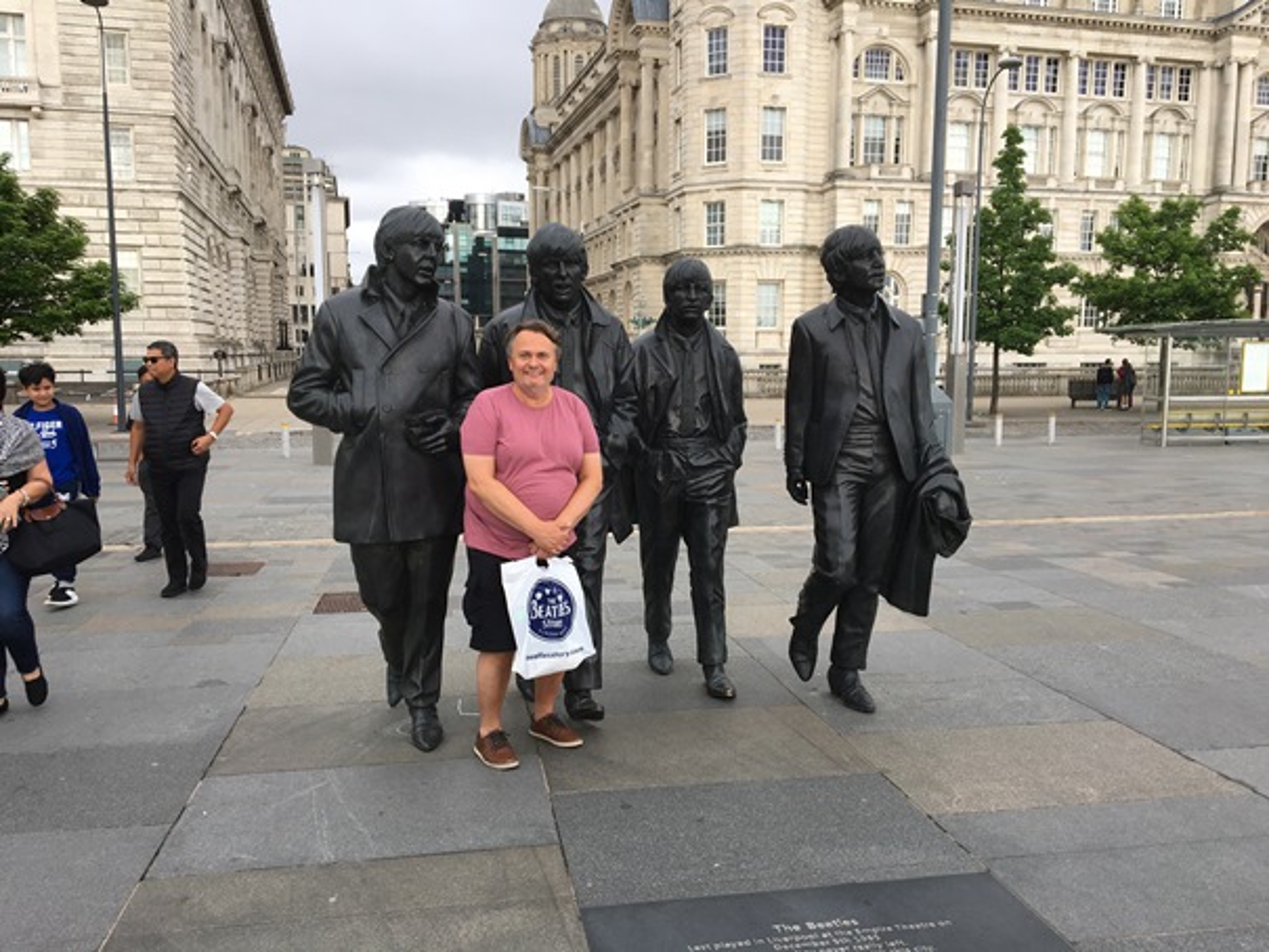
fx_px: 1063
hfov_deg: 61.6
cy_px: 476
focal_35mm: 29
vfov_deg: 48.2
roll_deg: -0.5
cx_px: 634
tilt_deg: -6.4
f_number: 2.2
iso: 25
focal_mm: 4.15
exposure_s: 1/289
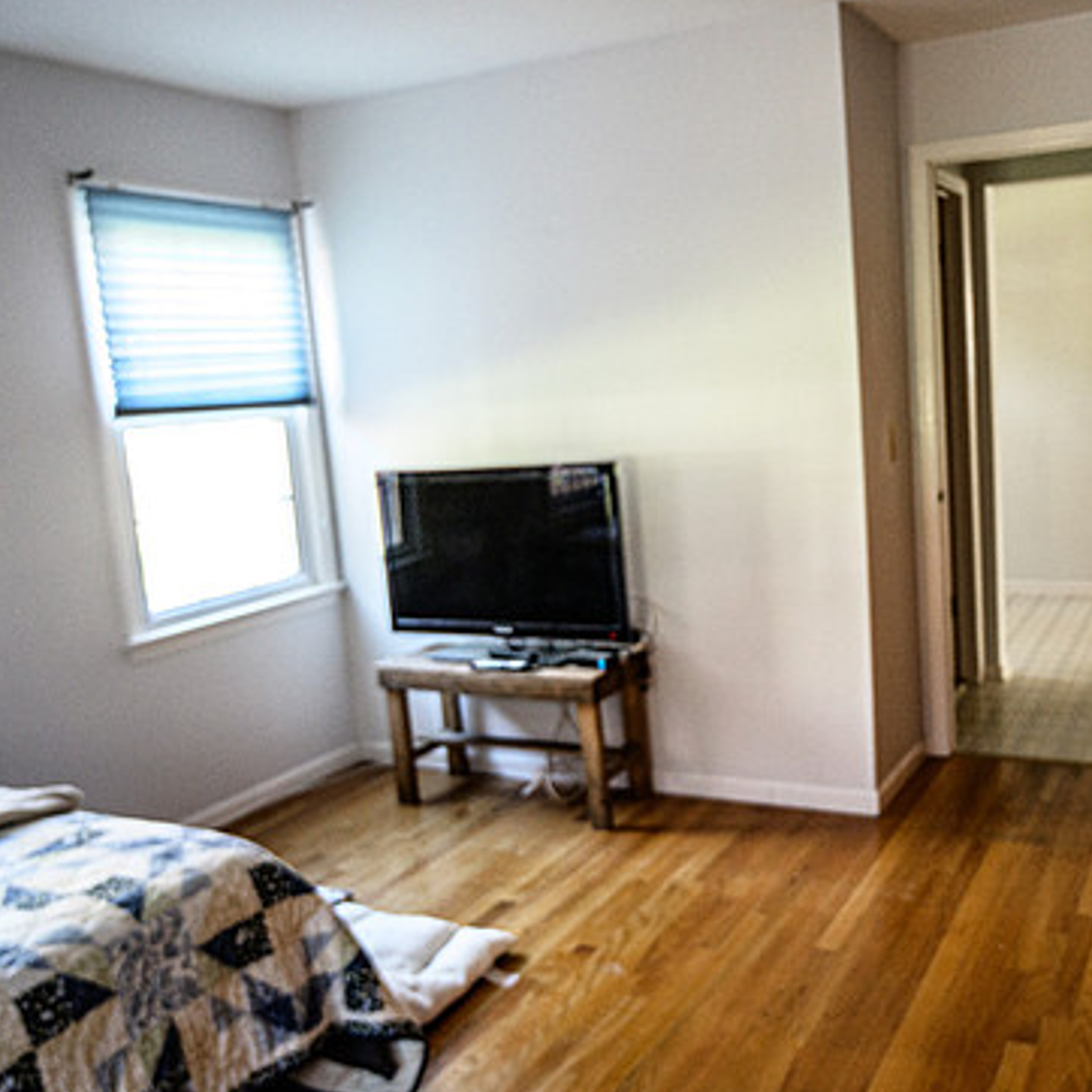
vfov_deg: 48.4
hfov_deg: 47.9
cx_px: 694
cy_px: 537
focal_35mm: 34
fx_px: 1213
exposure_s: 1/80
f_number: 4
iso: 3200
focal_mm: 25
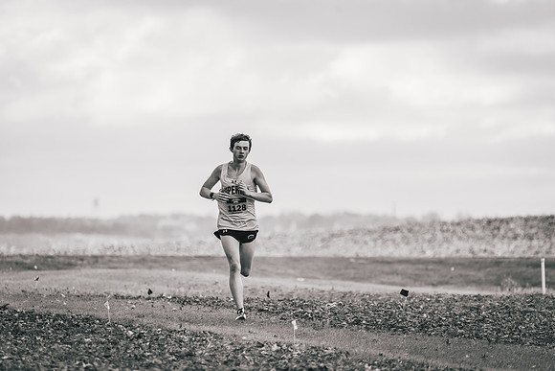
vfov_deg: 3.1
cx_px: 248
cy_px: 205
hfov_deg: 4.7
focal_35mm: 442
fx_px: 6820
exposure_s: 1/1000
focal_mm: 400
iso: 400
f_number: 6.3
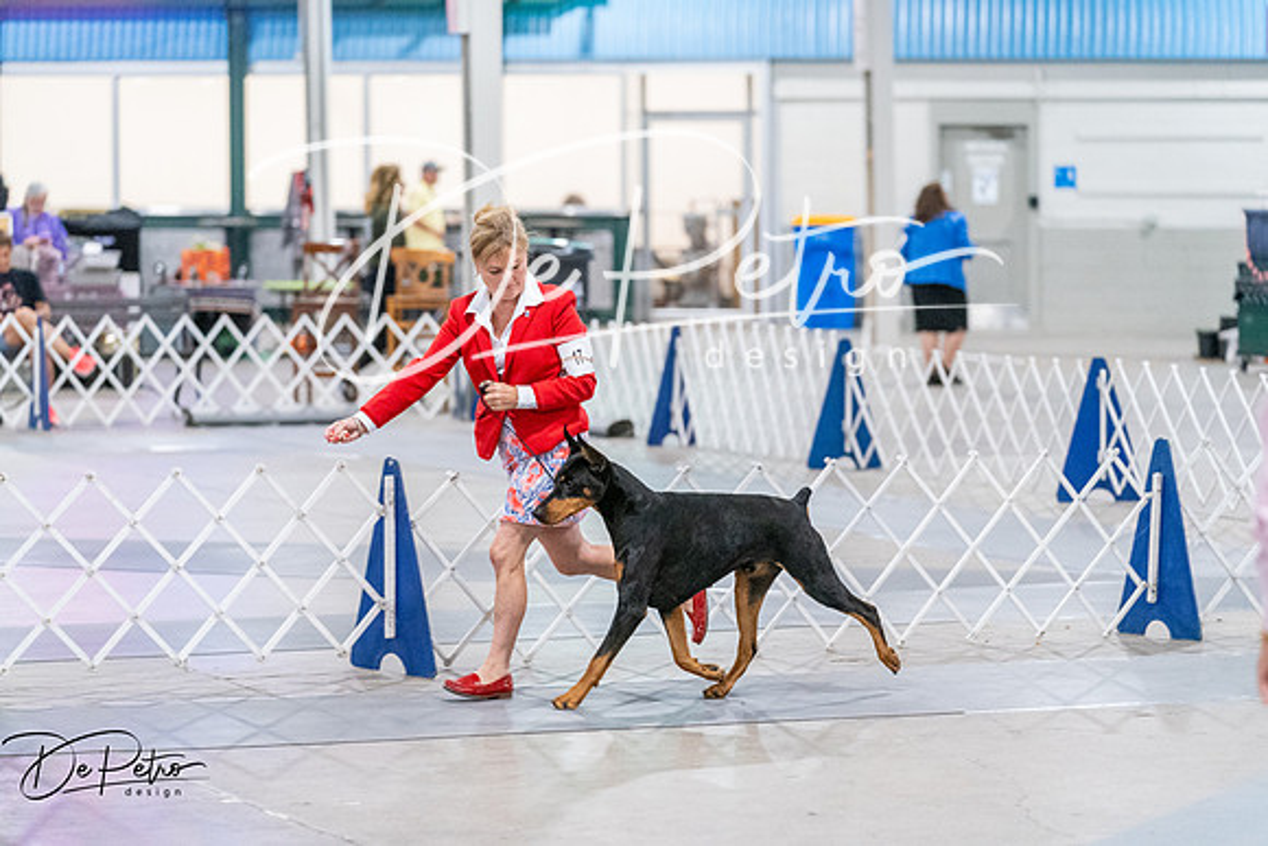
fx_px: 4685
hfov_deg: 15.4
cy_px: 423
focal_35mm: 133
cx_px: 634
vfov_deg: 10.3
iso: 6400
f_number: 3.2
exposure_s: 1/320
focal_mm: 133
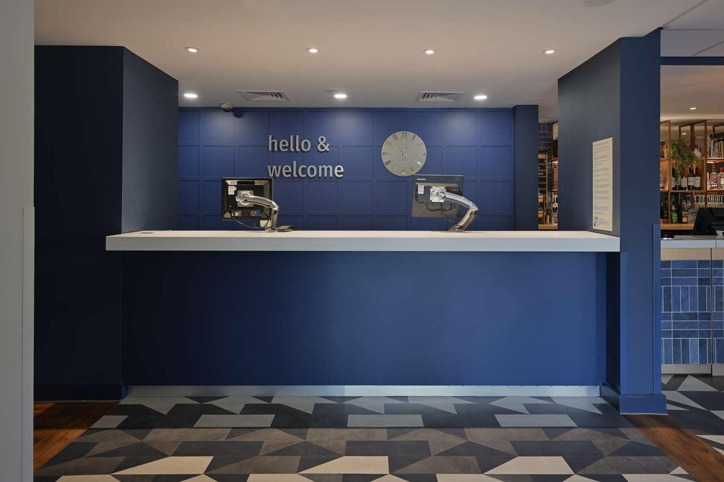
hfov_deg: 82.6
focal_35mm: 20
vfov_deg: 60.7
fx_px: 412
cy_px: 241
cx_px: 362
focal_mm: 20.5
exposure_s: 1/10
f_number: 11
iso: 100
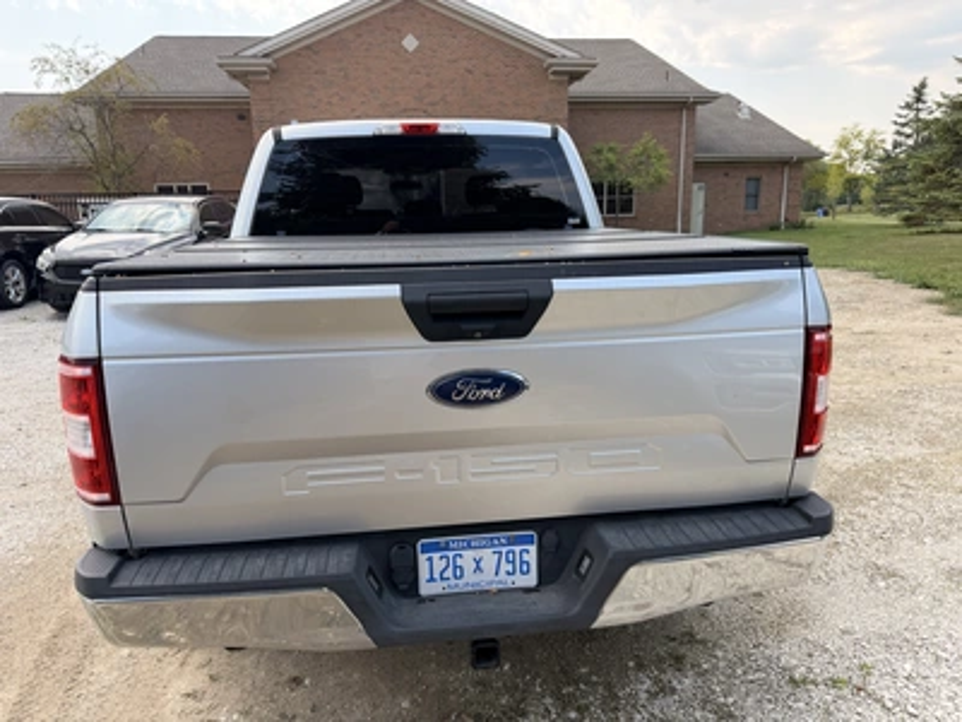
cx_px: 481
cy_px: 361
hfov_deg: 71.6
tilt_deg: -11.8
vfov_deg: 56.8
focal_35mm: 24
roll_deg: +4.5
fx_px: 667
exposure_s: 1/1949
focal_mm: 6.76
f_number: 1.78
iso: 100
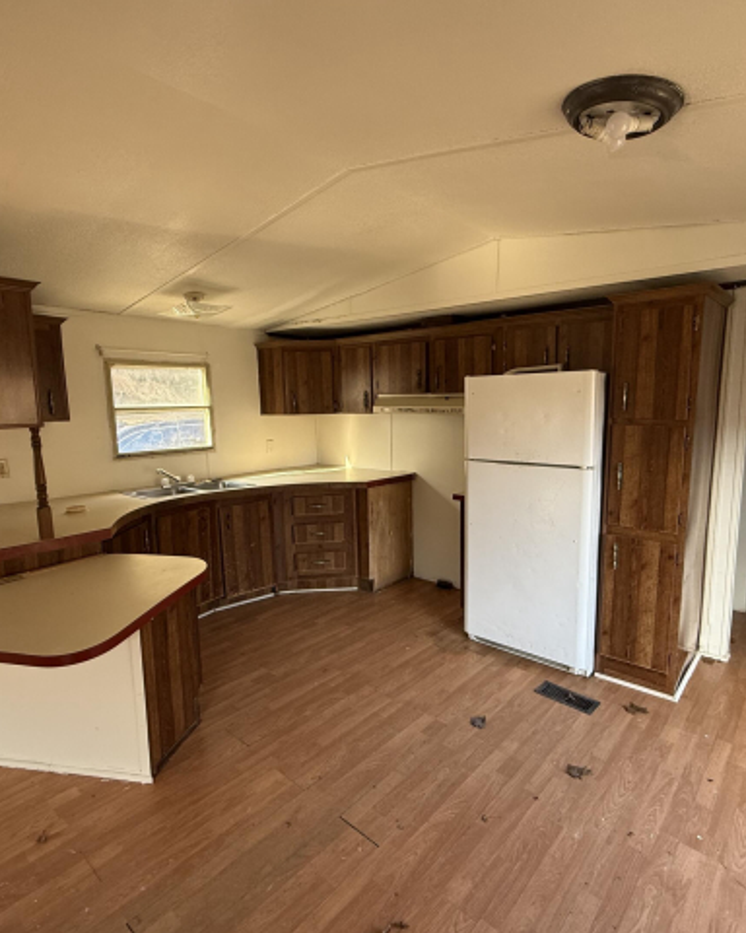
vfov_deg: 83.3
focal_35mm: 19
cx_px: 388
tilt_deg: -6.7
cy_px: 470
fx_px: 524
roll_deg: +0.3
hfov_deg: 70.8
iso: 200
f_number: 2.2
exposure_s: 1/99
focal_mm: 2.22
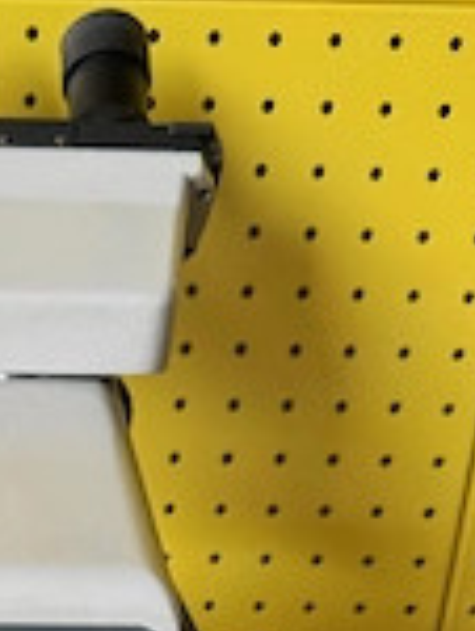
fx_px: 1168
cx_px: -21
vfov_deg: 27.3
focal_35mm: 64
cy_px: 719
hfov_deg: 22.0
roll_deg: -1.2
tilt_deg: -26.1
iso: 64
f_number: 1.78
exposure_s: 1/271
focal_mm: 6.76
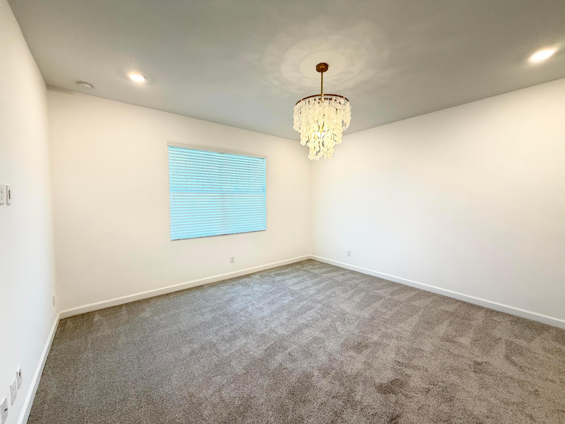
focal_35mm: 14
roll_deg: +0.5
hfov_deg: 102.1
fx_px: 229
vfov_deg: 85.7
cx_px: 282
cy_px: 212
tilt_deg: -3.0
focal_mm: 2.22
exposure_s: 1/60
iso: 160
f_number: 2.2
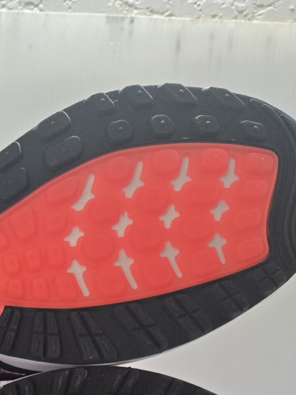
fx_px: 650
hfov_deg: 24.4
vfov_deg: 28.8
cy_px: 484
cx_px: -8
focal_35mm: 57
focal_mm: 5.4
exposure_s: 1/120
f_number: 1.8
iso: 200
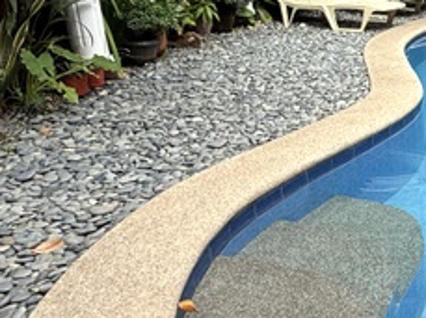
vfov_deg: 29.3
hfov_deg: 29.9
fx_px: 602
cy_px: 91
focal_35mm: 49
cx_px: 573
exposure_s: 1/175
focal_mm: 2.22
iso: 50
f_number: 2.2
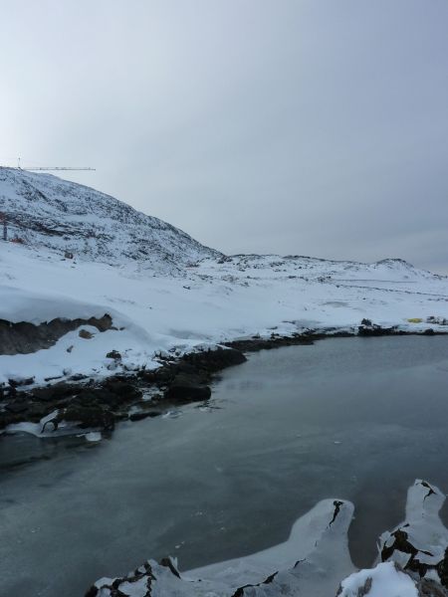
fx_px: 431
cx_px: 224
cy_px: 298
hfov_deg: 54.9
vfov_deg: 69.4
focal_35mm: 25
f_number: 5.6
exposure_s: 1/400
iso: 125
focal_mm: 4.1
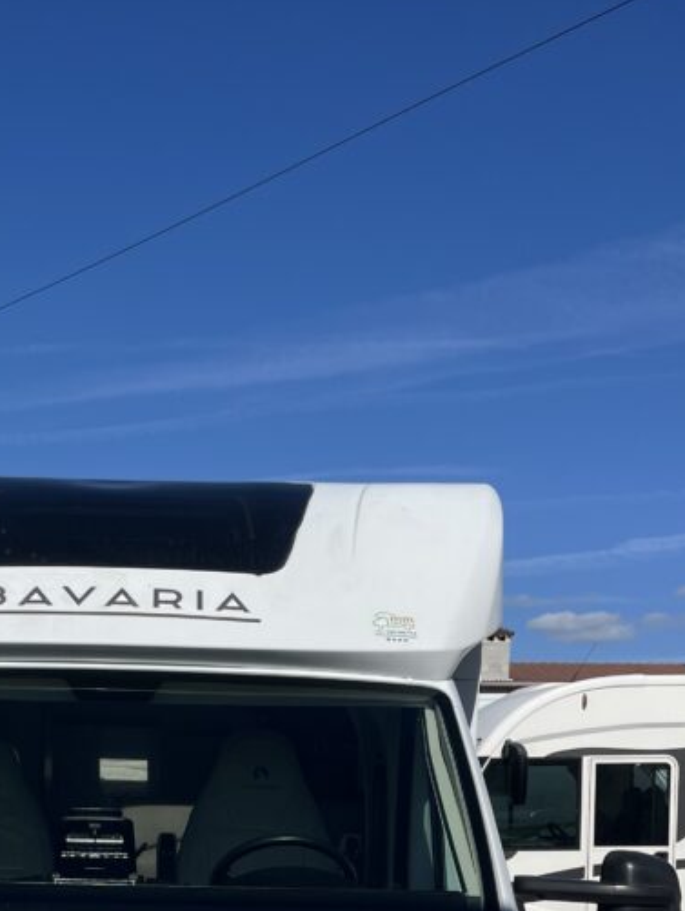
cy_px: 911
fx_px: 1397
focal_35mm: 53
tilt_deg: -4.3
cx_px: 125
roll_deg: -0.6
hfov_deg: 27.0
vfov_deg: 33.1
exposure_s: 1/10870
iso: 50
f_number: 1.6
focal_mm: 5.1
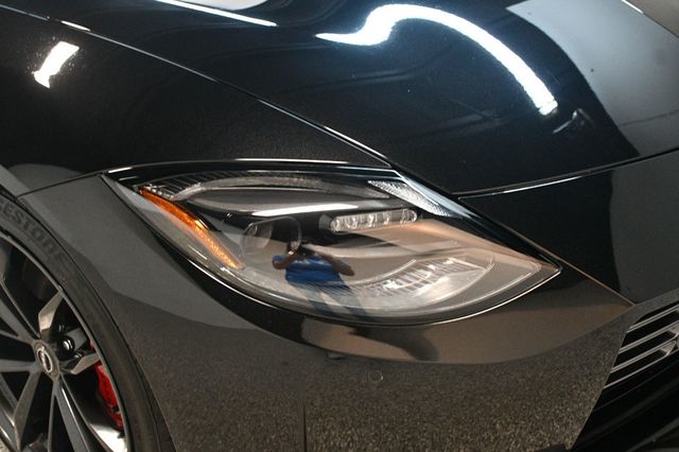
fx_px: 848
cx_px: 340
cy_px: 226
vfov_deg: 29.8
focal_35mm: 45
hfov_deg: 43.6
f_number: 4
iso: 3200
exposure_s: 1/80
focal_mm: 30
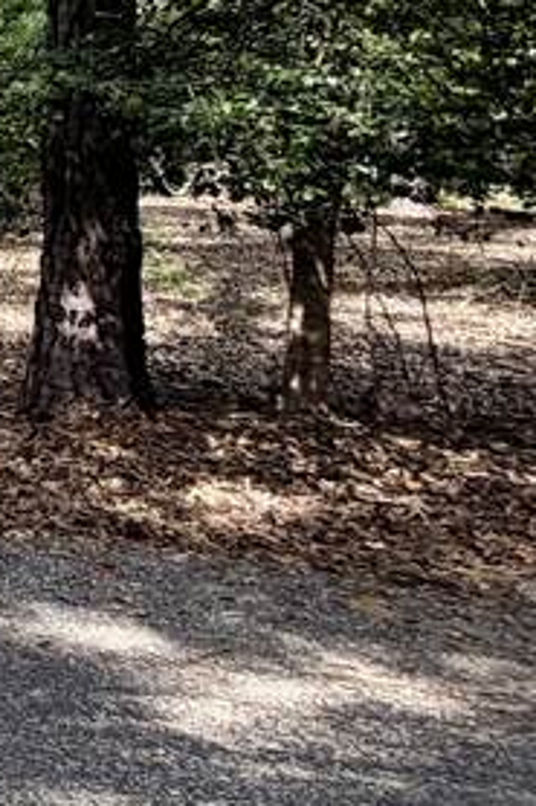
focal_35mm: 67
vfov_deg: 27.6
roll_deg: -2.5
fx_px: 1498
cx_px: -878
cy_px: -70
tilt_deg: +9.5
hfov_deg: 13.0
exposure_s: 1/365
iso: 50
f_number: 2.2
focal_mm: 2.22
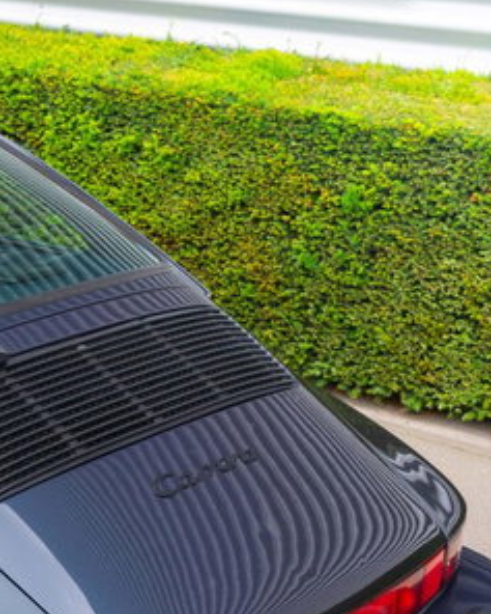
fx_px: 1652
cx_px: -232
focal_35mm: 91
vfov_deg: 20.9
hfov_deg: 15.6
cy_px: 451
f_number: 5.6
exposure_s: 1/40
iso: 160
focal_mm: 28
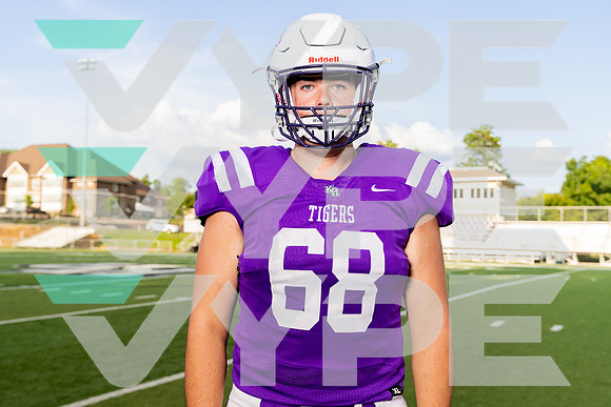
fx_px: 696
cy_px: 204
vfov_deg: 32.6
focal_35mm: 41
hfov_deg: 47.4
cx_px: 306
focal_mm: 41
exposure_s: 1/500
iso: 200
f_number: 5.6
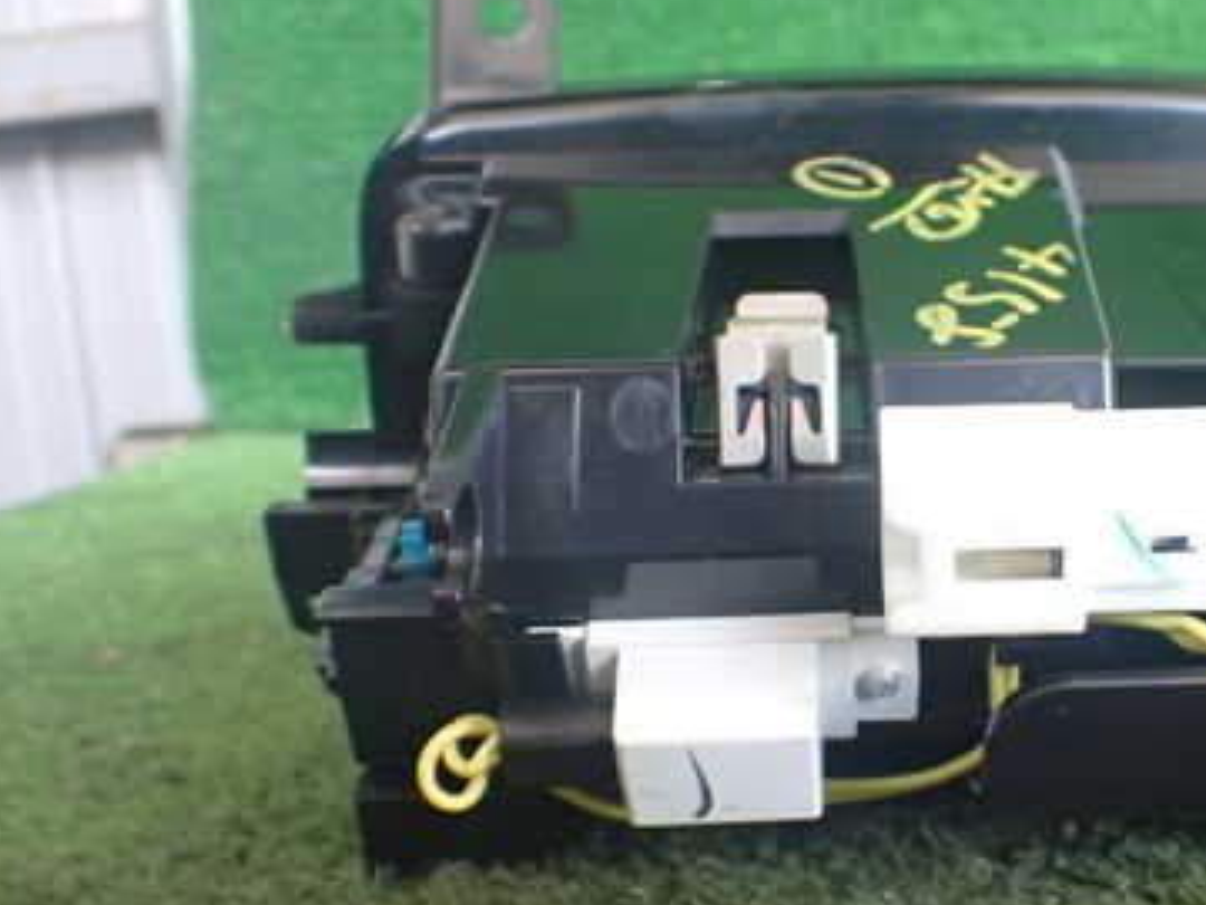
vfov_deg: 29.0
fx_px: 1742
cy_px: 540
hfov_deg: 37.1
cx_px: 925
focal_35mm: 50
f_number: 2.3
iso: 640
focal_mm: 5.4
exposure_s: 1/125
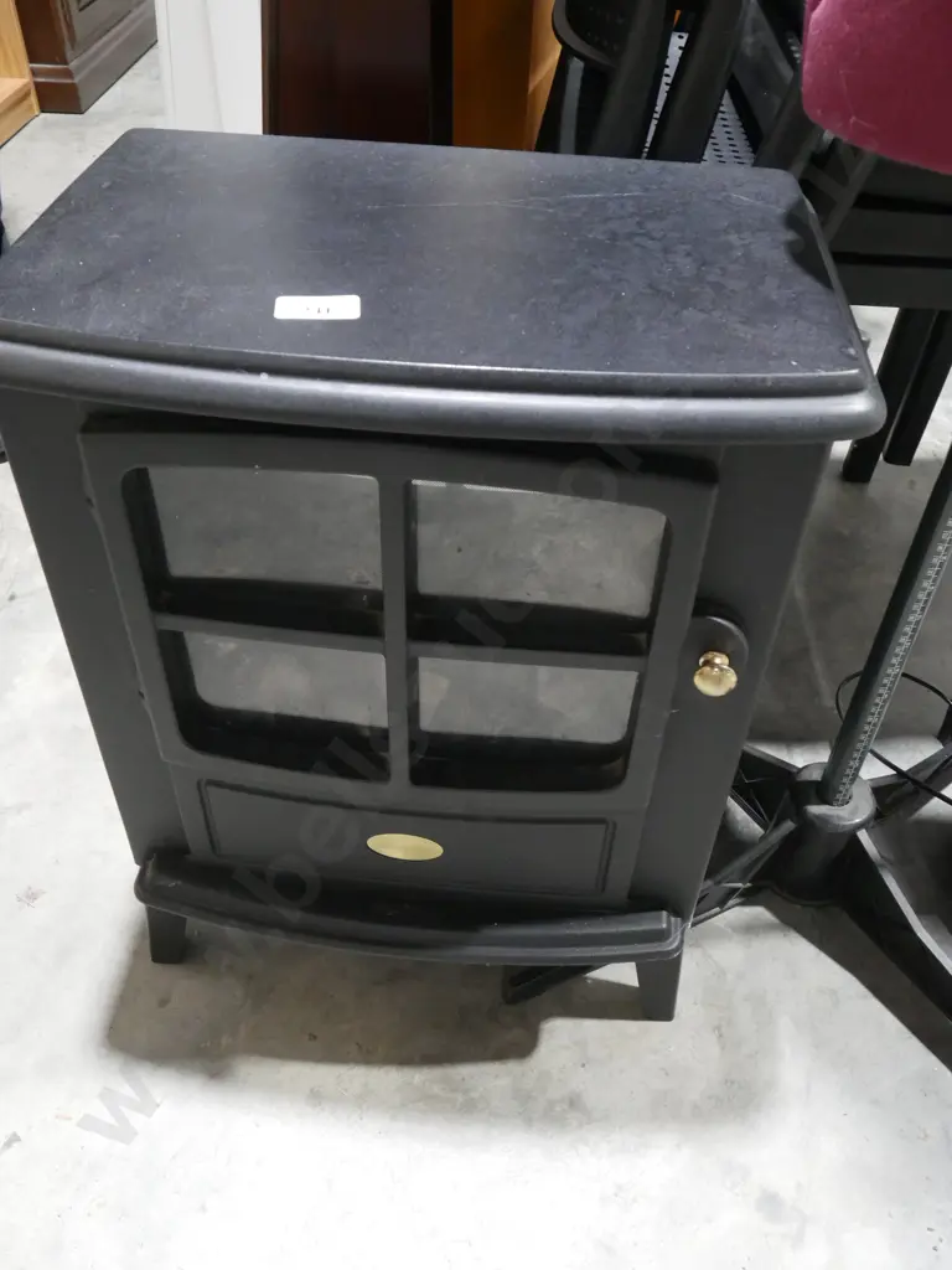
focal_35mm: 28
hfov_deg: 49.7
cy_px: 635
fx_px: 1027
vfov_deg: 63.4
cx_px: 476
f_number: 7.1
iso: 3200
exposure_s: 1/60
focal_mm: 14
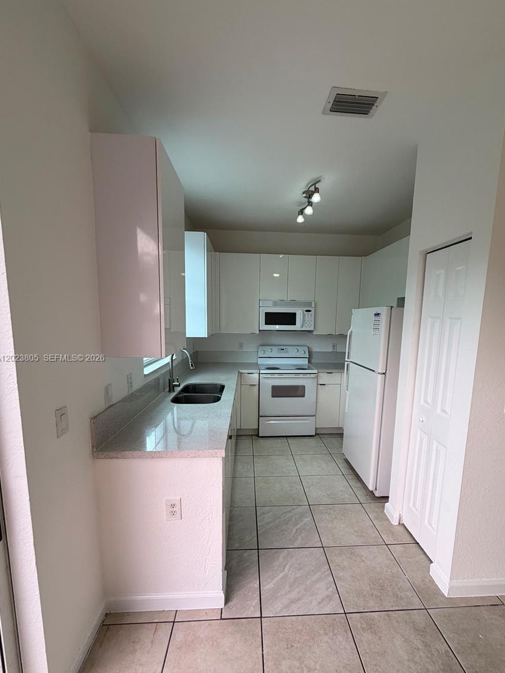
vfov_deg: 98.0
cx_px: 264
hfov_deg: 81.7
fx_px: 292
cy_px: 359
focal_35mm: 15
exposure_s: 1/120
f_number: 2.2
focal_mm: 2.22
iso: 80
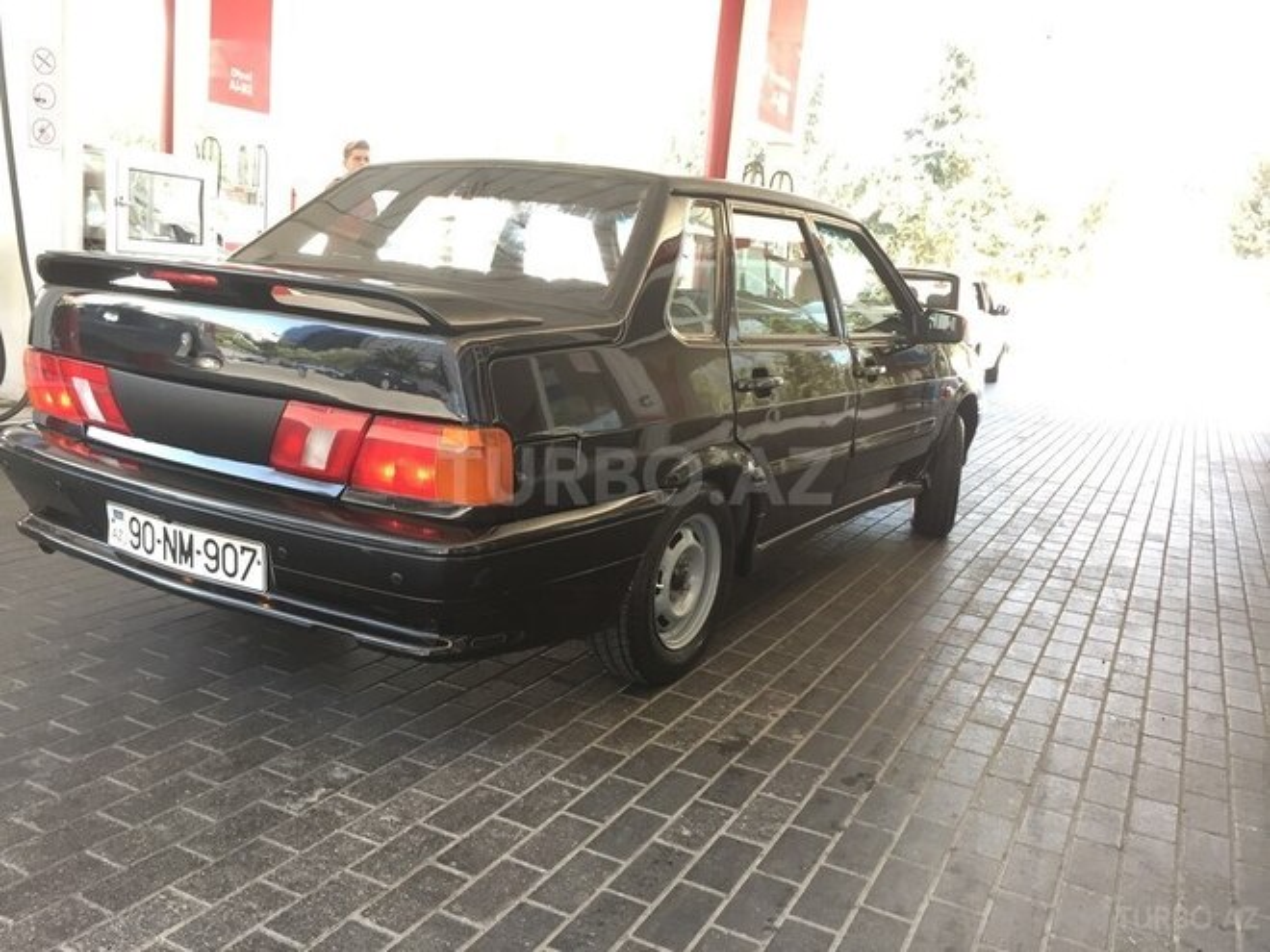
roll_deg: -6.1
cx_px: 635
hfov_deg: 61.7
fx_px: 1064
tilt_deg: -11.9
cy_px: 476
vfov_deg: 48.2
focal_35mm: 29
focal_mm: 4.15
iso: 32
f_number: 2.2
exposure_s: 1/33
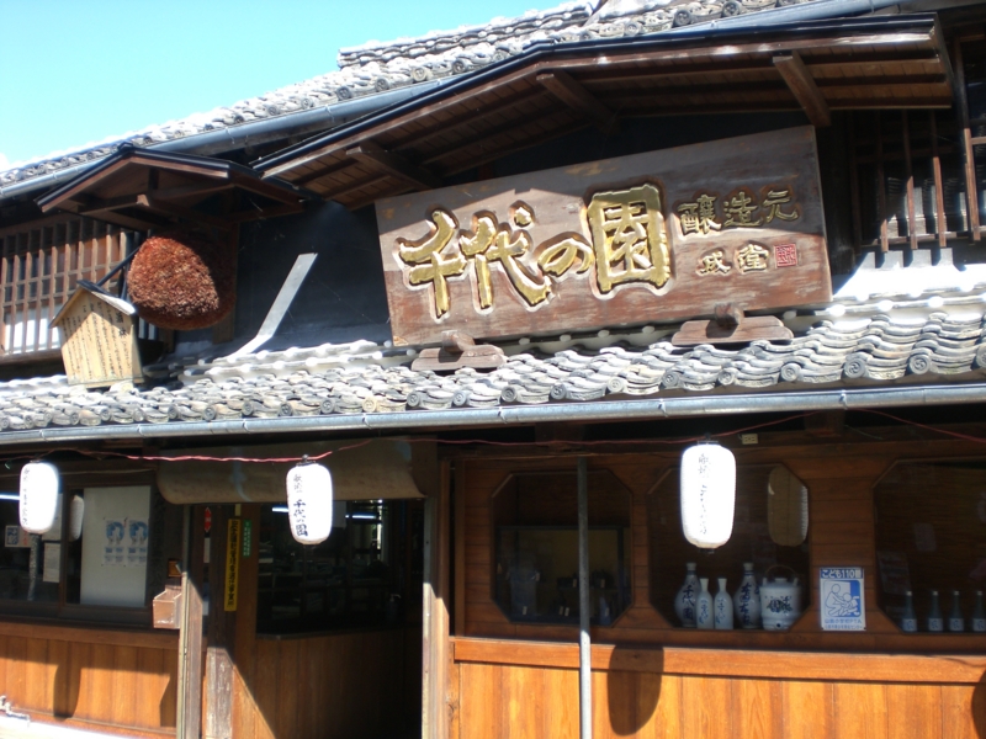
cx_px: 493
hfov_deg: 49.0
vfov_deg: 37.7
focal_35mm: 38
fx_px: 1082
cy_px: 370
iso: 50
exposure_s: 1/250
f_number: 3.1
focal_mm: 6.3
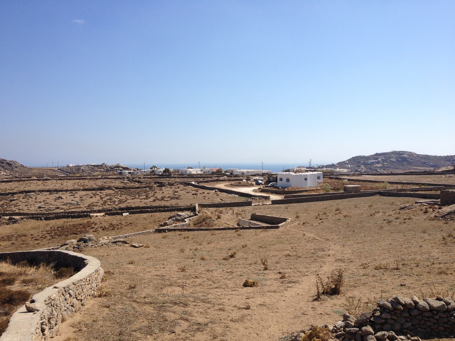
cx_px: 228
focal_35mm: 35
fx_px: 460
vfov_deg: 40.7
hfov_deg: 52.6
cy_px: 170
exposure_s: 1/2513
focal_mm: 4.28
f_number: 2.4
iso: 50
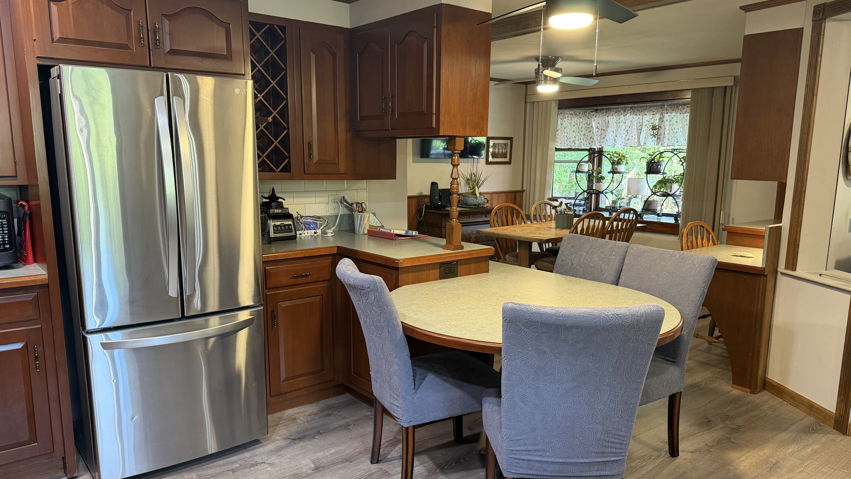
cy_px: 269
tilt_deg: -10.5
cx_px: 434
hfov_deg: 69.9
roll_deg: -0.1
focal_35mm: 27
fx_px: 609
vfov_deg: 42.8
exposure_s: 1/60
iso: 320
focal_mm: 6.76
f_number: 1.78
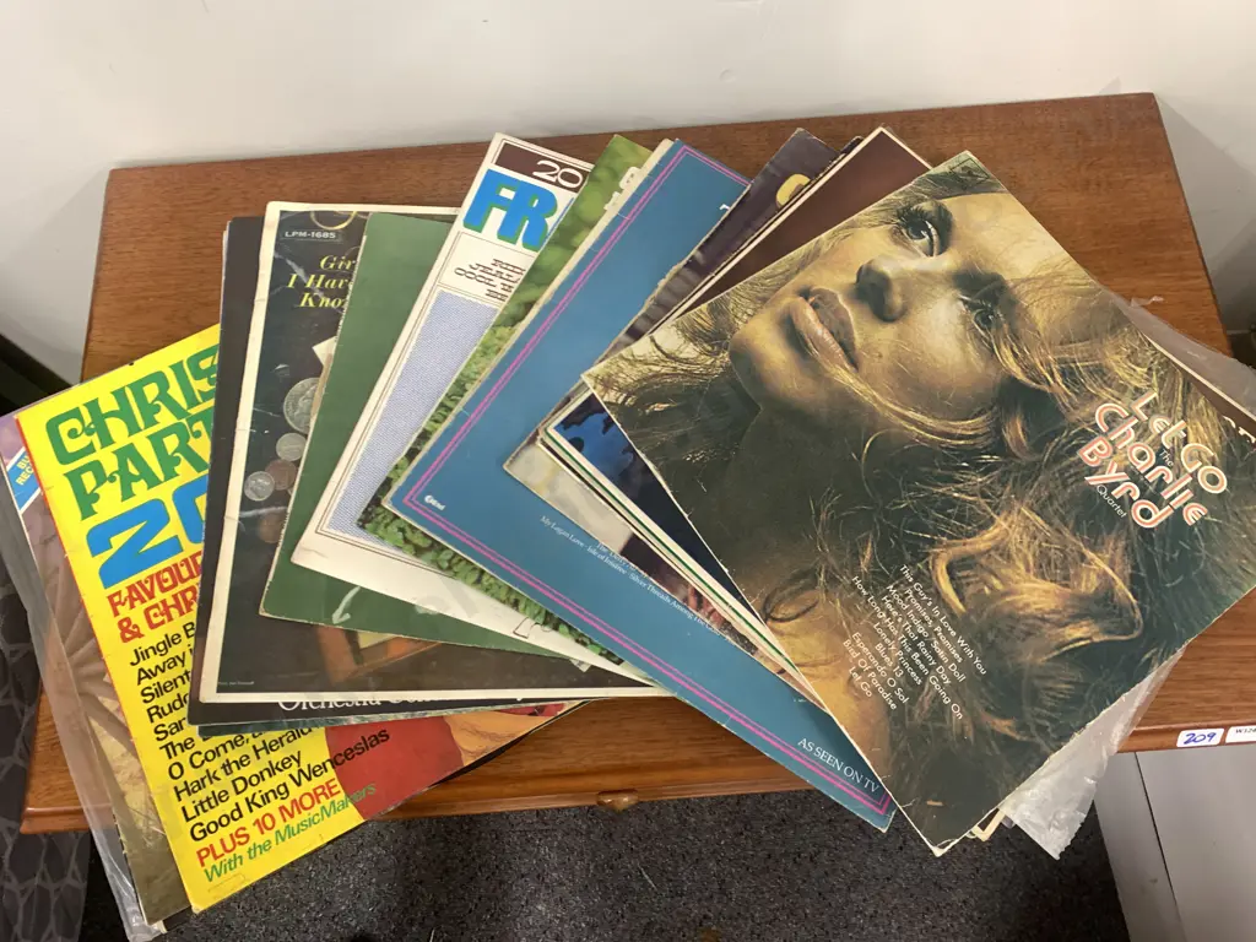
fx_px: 943
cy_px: 471
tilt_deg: -71.8
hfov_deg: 67.3
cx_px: 628
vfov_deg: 53.1
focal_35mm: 26
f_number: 1.8
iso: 160
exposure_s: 1/50
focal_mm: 4.25
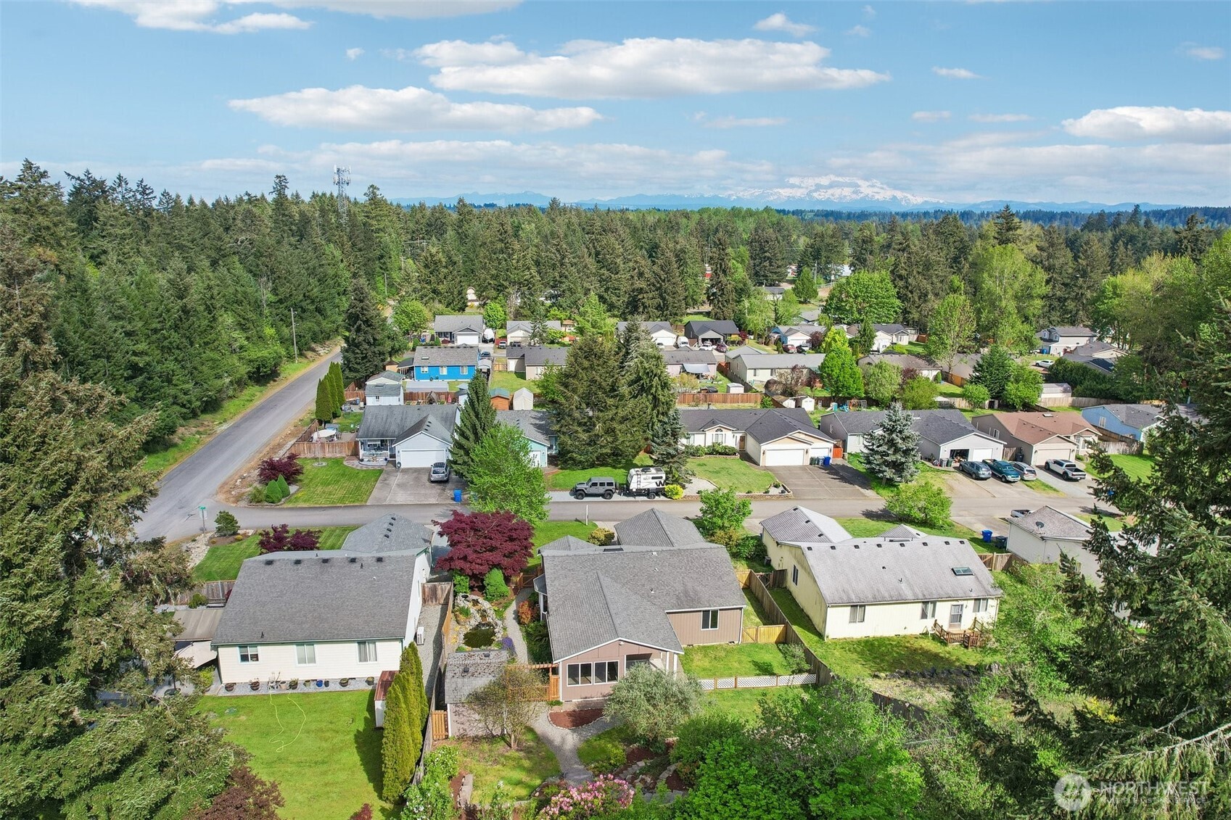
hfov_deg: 78.6
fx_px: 752
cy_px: 410
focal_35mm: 22
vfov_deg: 57.2
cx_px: 616
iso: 110
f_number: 2.8
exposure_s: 1/1600
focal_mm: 8.4
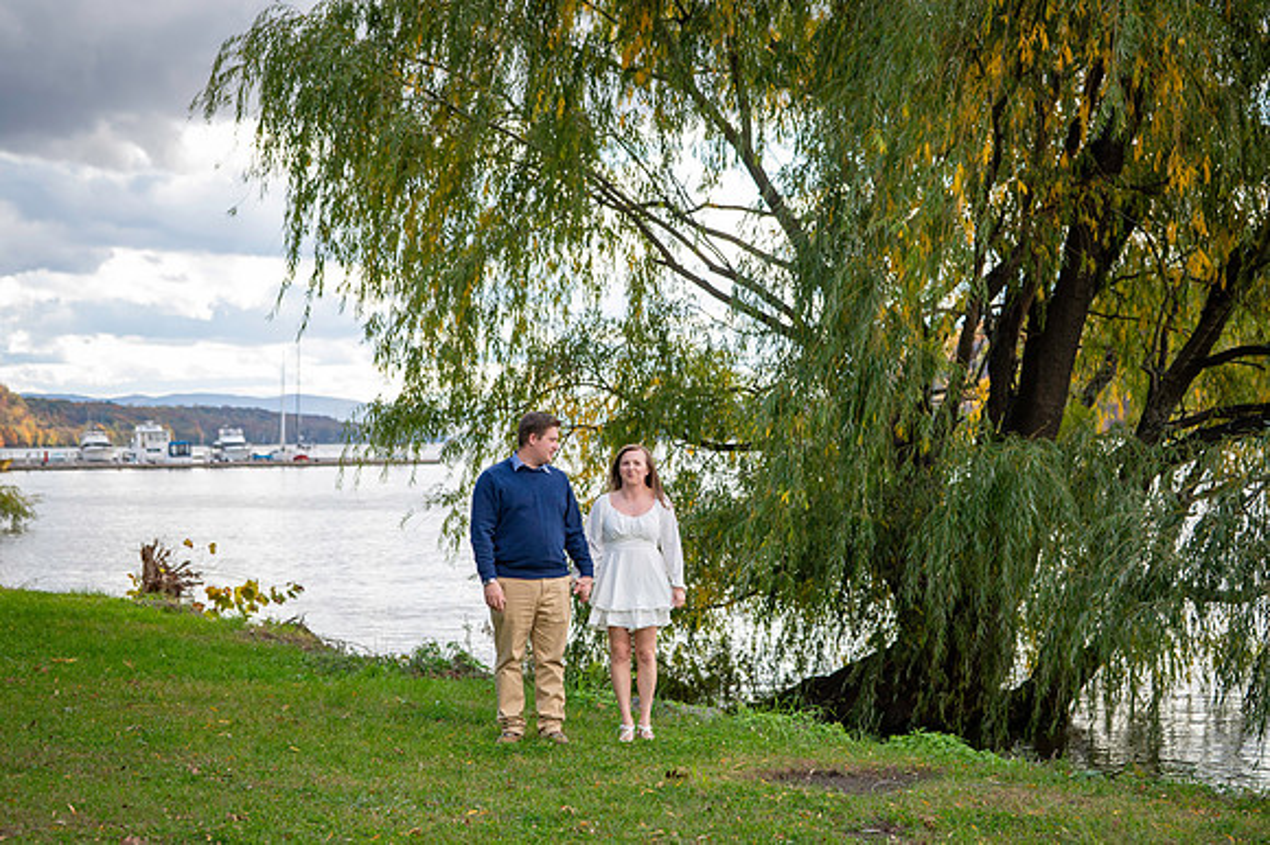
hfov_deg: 28.5
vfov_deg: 19.2
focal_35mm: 71
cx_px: 635
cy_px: 422
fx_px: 2500
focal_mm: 70
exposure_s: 1/3200
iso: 1250
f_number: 4.5
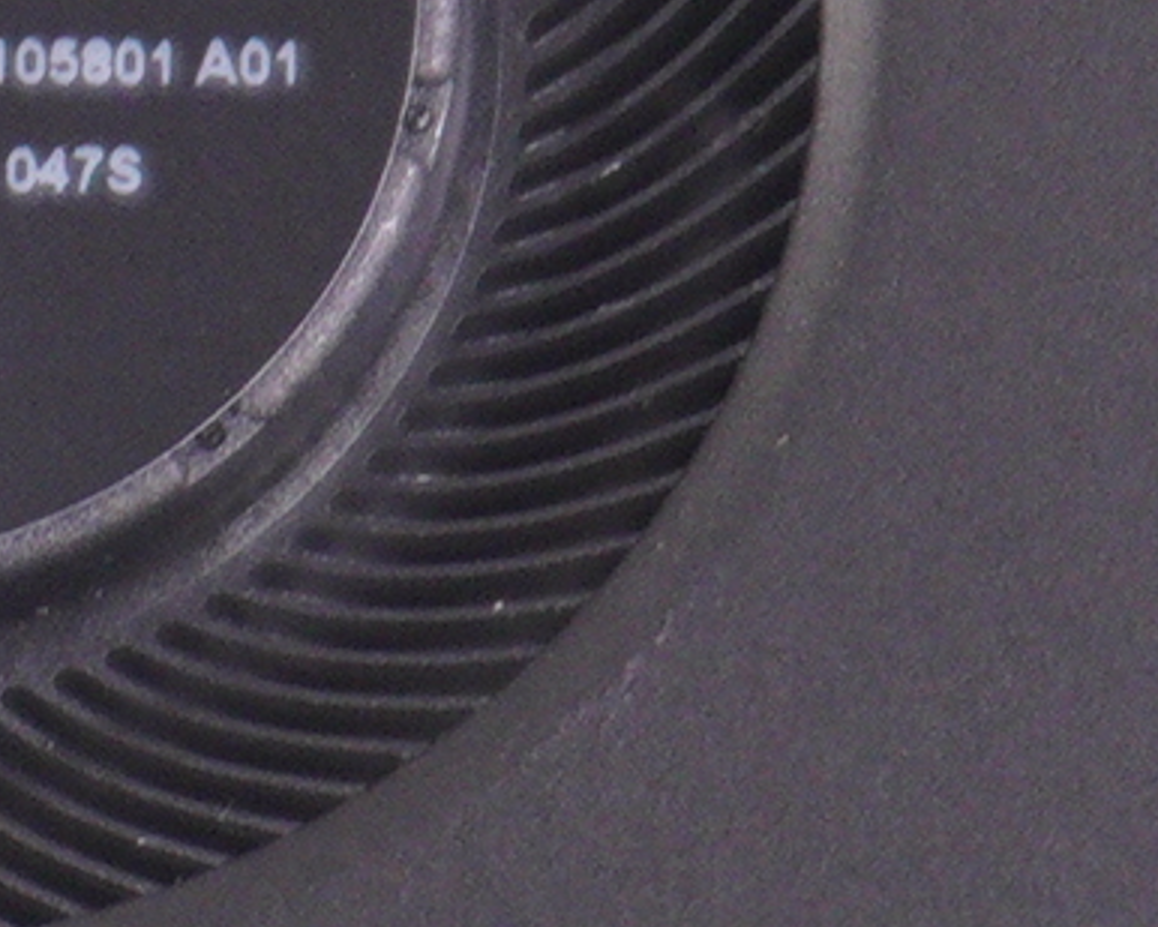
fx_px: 15769
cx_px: -258
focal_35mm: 460
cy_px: 99
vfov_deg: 3.4
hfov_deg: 4.2
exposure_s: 1/250
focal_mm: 42
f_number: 5.6
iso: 800
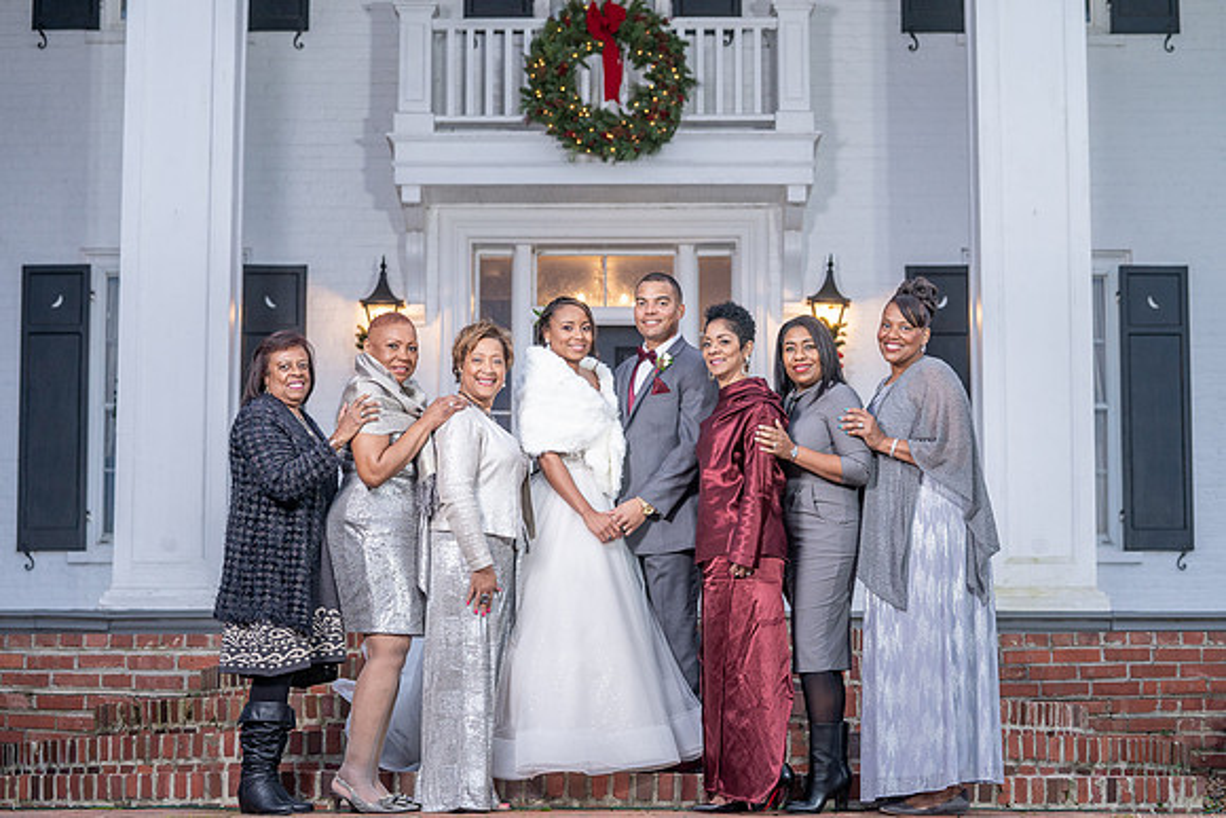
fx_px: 3246
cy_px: 396
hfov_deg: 21.4
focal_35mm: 95
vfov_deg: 14.4
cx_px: 641
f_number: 4
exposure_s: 1/200
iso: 800
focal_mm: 90
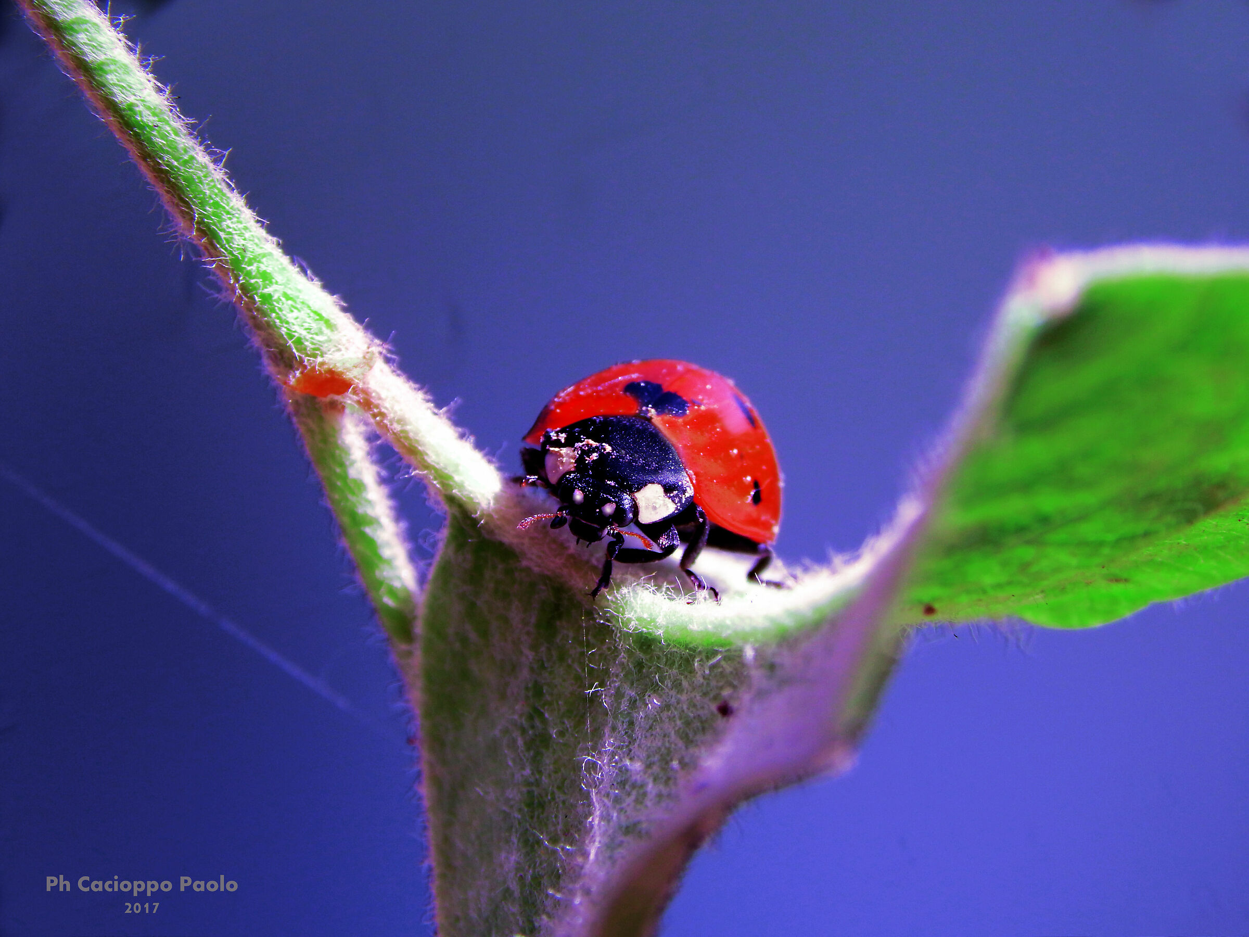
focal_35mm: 142
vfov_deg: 10.4
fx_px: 5124
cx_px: 624
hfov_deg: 13.9
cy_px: 468
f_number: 4.9
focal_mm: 25.3
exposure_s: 1/400
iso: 125
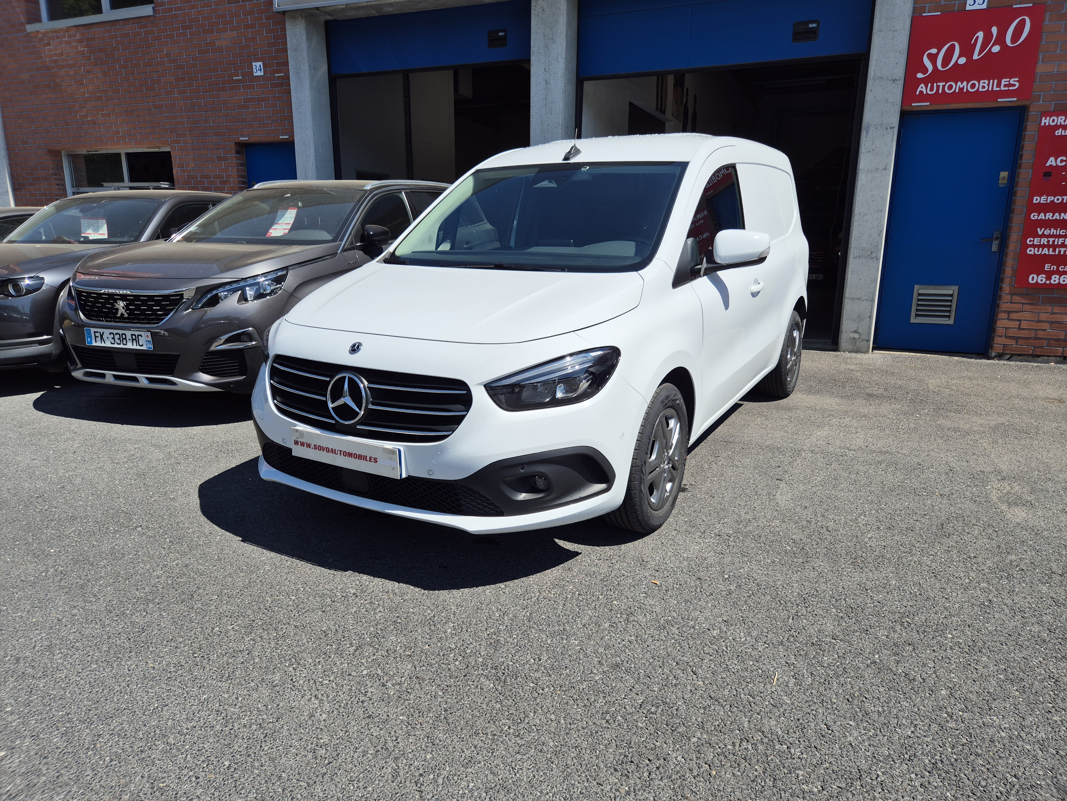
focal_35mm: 23
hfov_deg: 73.9
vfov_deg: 58.9
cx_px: 534
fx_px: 709
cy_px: 400
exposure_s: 1/2592
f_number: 1.8
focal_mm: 5.4
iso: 25
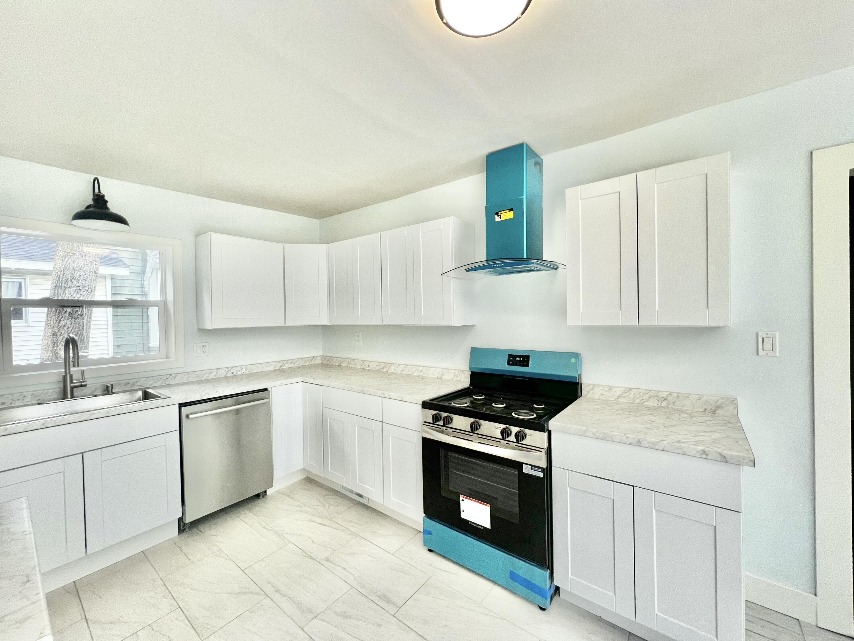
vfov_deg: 89.9
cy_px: 320
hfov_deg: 106.2
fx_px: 321
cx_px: 427
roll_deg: +1.1
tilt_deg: -1.0
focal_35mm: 13
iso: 100
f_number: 1.8
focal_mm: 1.57
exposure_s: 1/120
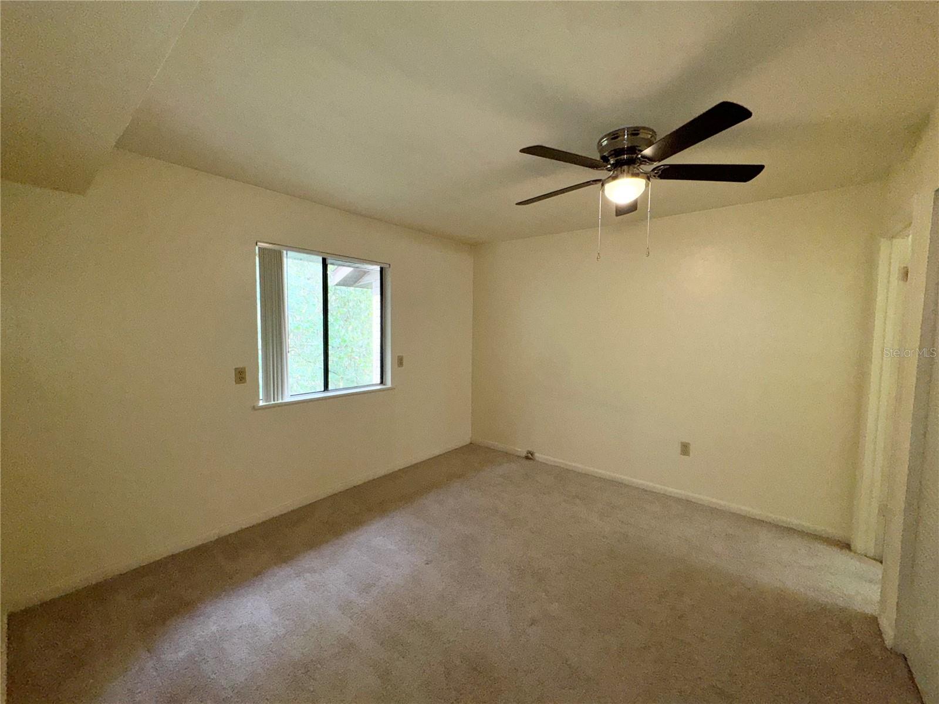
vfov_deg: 85.7
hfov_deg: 102.1
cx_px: 470
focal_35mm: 14
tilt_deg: -4.6
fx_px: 380
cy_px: 352
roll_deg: -0.9
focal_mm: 2.22
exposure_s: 1/122
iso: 64
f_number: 2.2
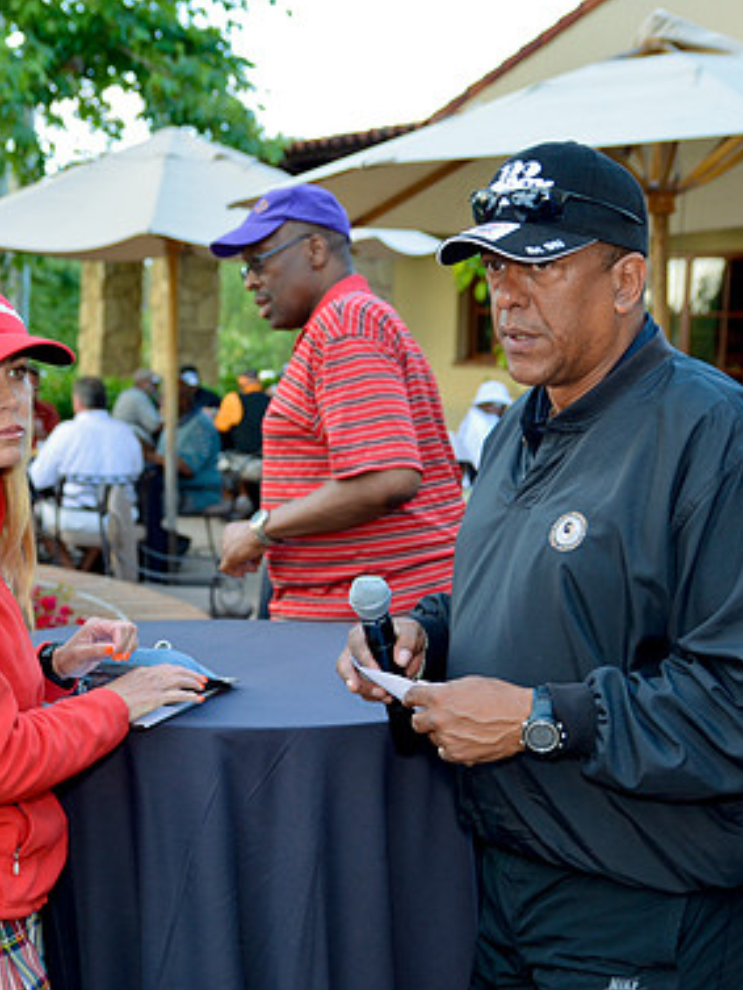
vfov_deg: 32.3
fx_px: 1709
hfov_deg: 24.5
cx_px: 270
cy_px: 488
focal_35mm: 60
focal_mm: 27
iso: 200
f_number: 2.8
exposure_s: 1/200
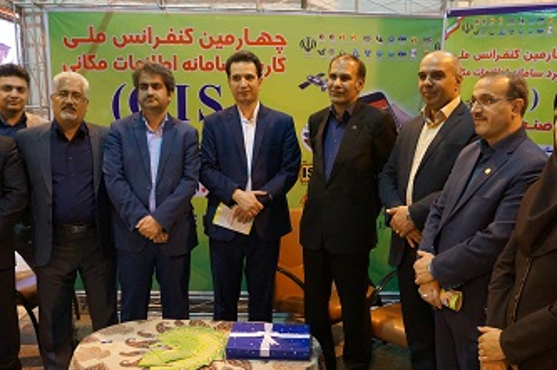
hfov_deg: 53.1
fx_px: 556
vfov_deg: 36.7
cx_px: 308
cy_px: 206
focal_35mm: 36
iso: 3200
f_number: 4
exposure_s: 1/160
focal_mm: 16
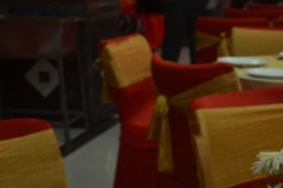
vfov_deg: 11.9
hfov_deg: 17.2
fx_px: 896
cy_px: 183
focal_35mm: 114
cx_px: 336
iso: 800
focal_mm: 24
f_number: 4
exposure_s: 1/60
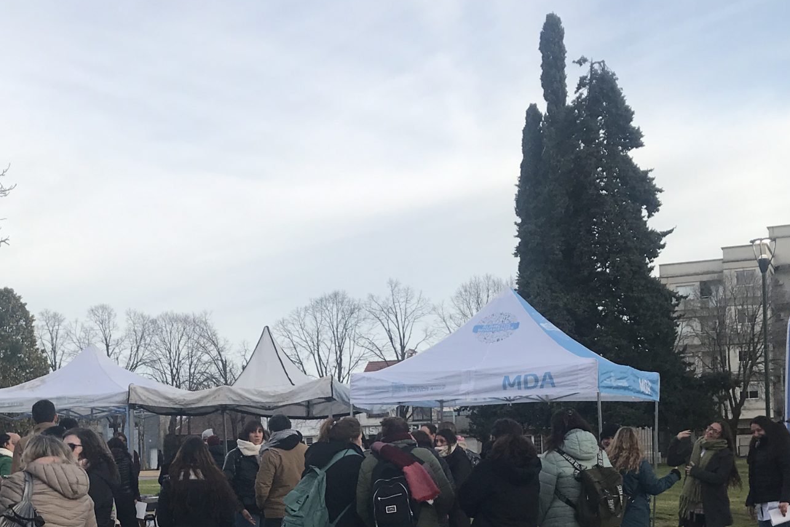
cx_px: 285
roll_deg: +1.4
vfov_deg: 22.9
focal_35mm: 58
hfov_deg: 34.3
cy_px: 464
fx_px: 1273
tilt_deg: -0.5
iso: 20
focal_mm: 3.99
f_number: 1.8
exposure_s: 1/1088
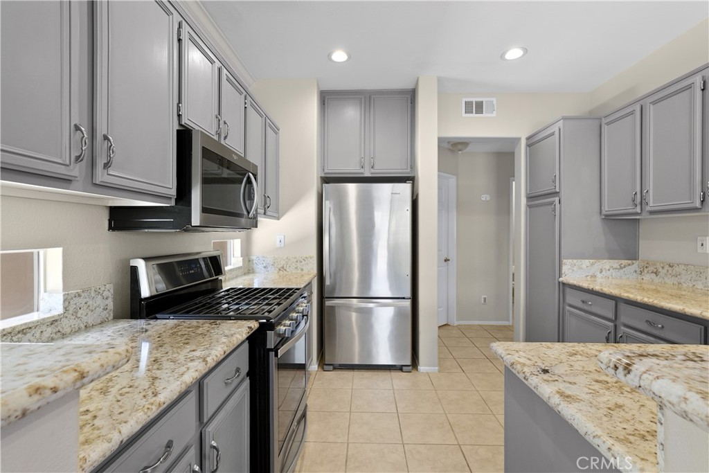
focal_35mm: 16
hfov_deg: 95.0
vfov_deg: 72.1
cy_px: 236
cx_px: 354
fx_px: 325
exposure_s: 1/15
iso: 640
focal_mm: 16.5
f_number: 6.3
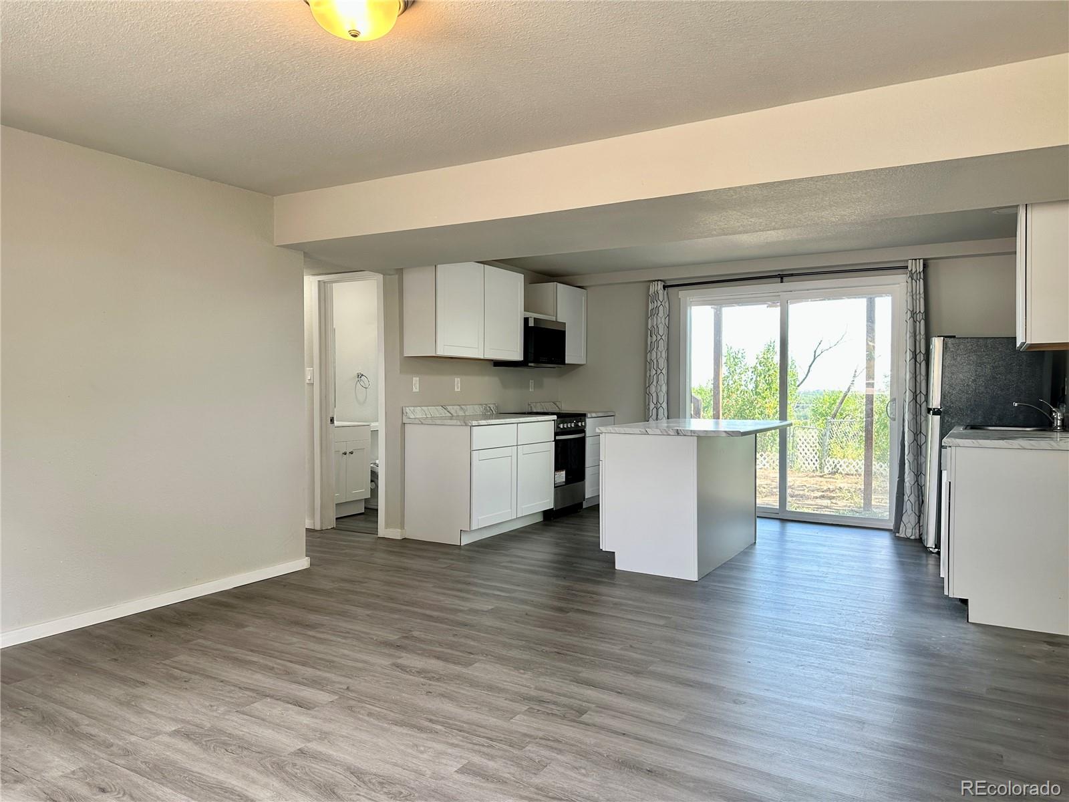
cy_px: 401
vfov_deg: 56.8
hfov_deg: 71.6
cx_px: 534
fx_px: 741
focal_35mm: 24
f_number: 1.78
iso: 100
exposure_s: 1/132
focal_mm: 6.86
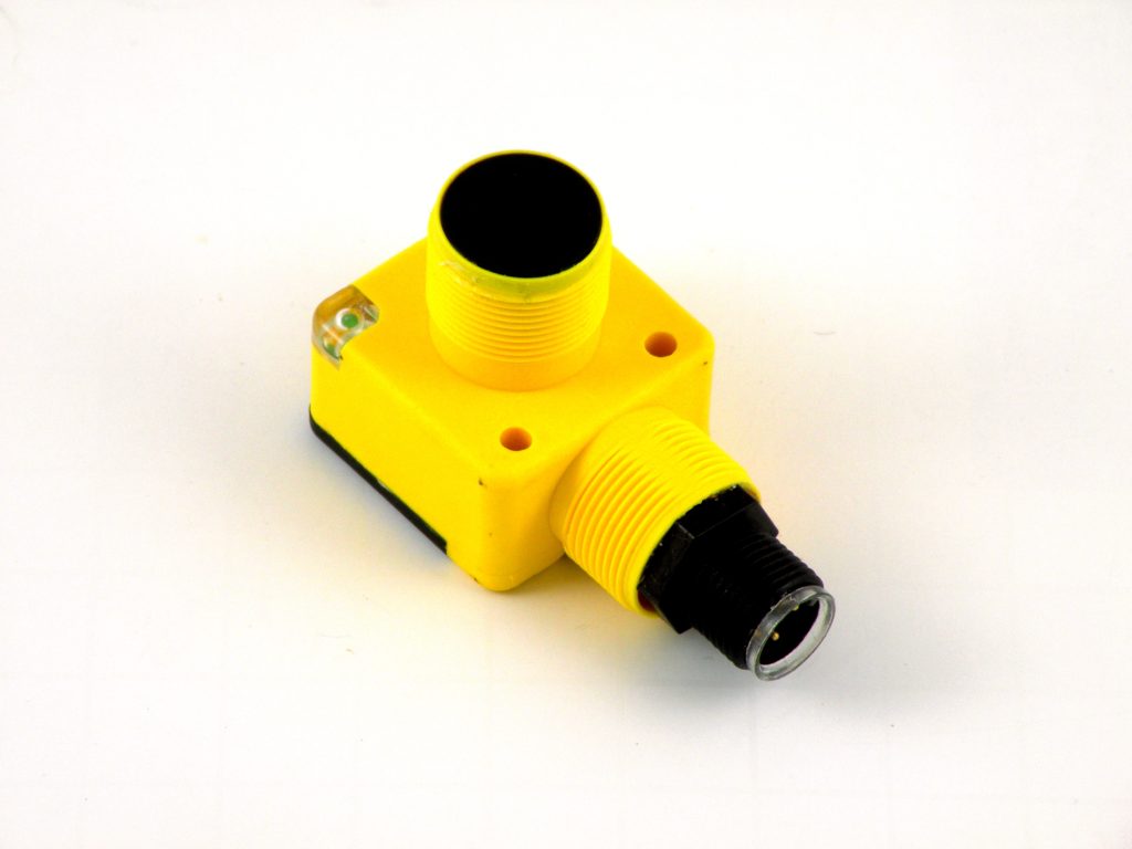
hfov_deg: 8.8
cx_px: 566
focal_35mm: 225
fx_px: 7358
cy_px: 424
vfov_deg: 6.6
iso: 100
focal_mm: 39.8
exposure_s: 1/15
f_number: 7.1
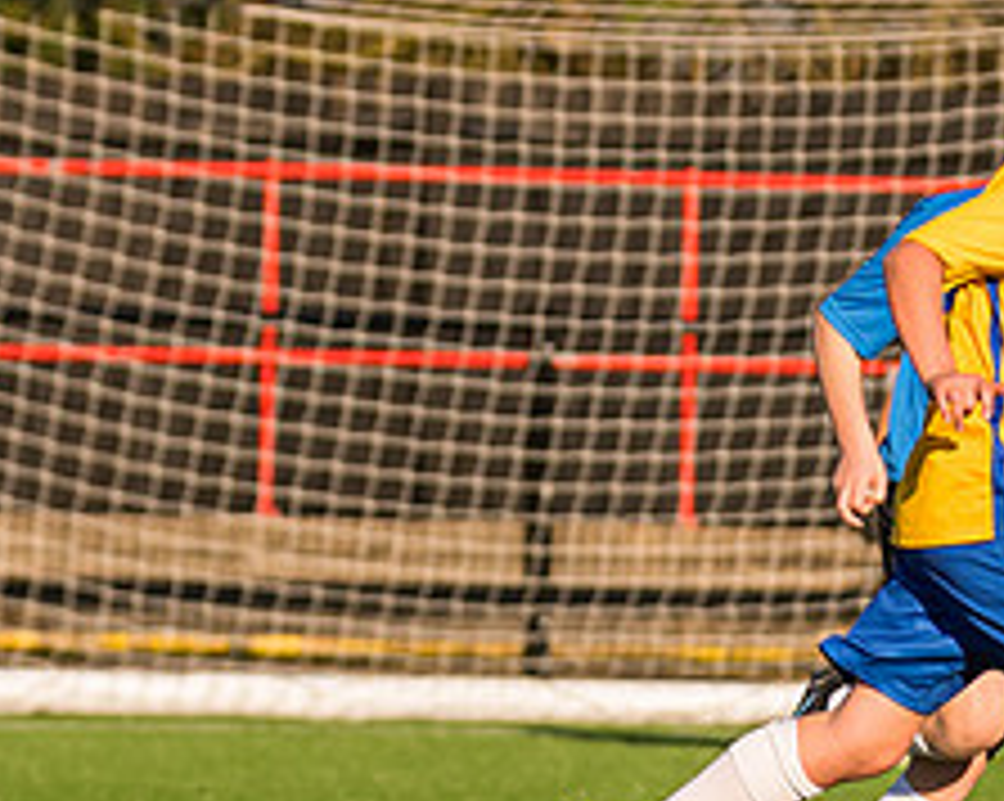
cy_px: 636
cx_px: 712
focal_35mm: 826
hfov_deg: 2.3
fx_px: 24523
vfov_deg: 1.9
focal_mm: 170
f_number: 4
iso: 400
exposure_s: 1/3200
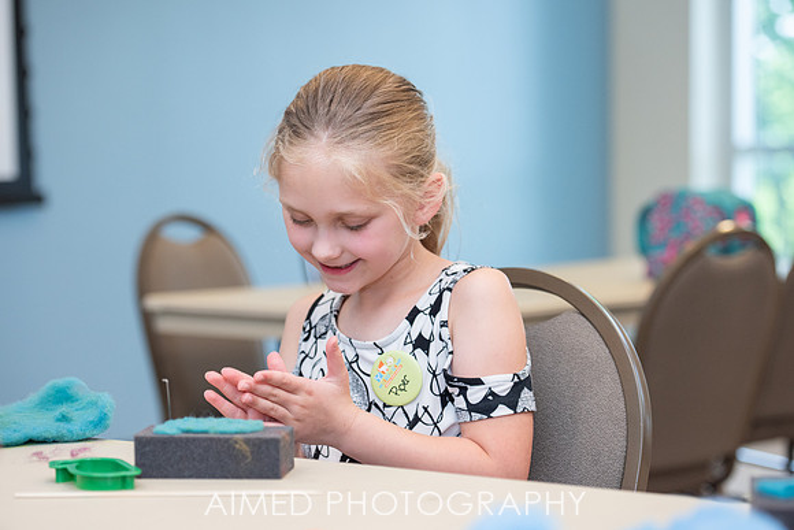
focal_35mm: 99
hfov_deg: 20.6
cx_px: 385
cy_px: 260
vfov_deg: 13.8
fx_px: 2184
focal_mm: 95
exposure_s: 1/250
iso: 800
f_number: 4
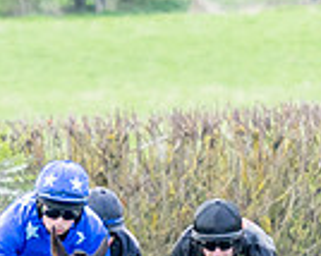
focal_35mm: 2175
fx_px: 20648
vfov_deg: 0.7
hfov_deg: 0.9
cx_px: -126
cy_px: 438
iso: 400
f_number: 4
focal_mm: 200
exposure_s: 1/800
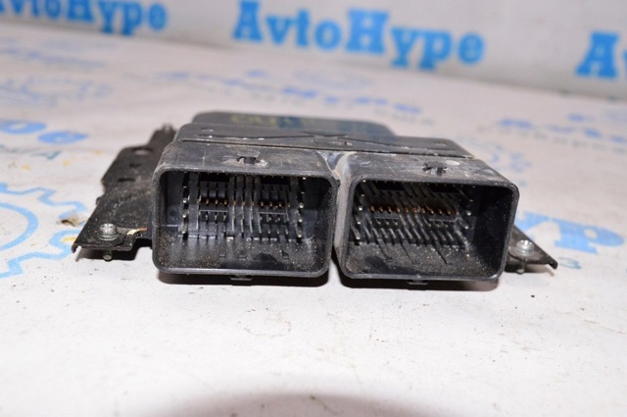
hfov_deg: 51.3
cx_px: 314
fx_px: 652
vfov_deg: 35.4
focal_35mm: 38
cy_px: 208
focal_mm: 25
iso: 1600
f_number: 8
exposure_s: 1/160
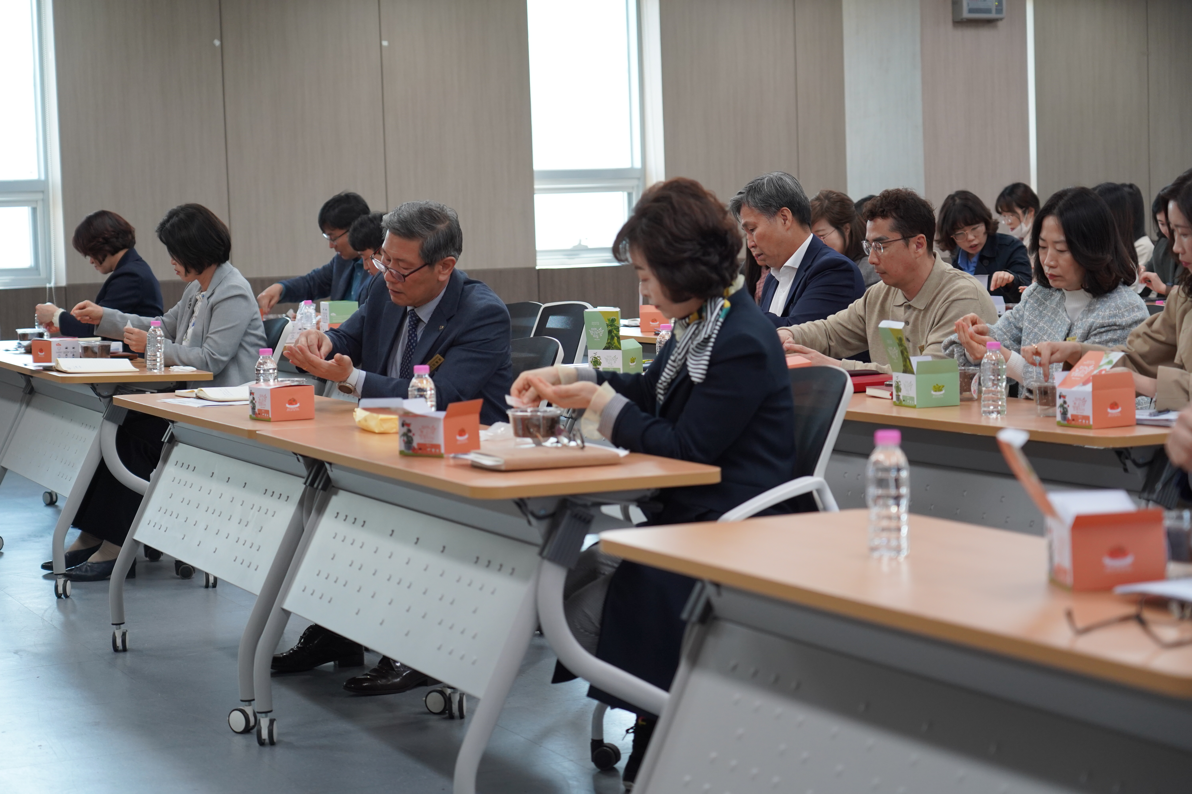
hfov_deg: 29.7
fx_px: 2251
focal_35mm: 68
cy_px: 397
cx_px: 596
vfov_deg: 20.0
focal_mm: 68
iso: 1250
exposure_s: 1/160
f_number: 4
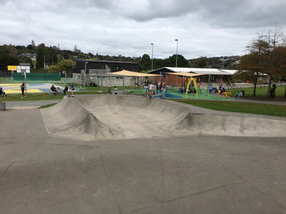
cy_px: 107
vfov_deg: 48.2
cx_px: 143
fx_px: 240
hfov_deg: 61.7
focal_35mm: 29
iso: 25
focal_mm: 4.15
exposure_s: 1/1350
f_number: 2.2
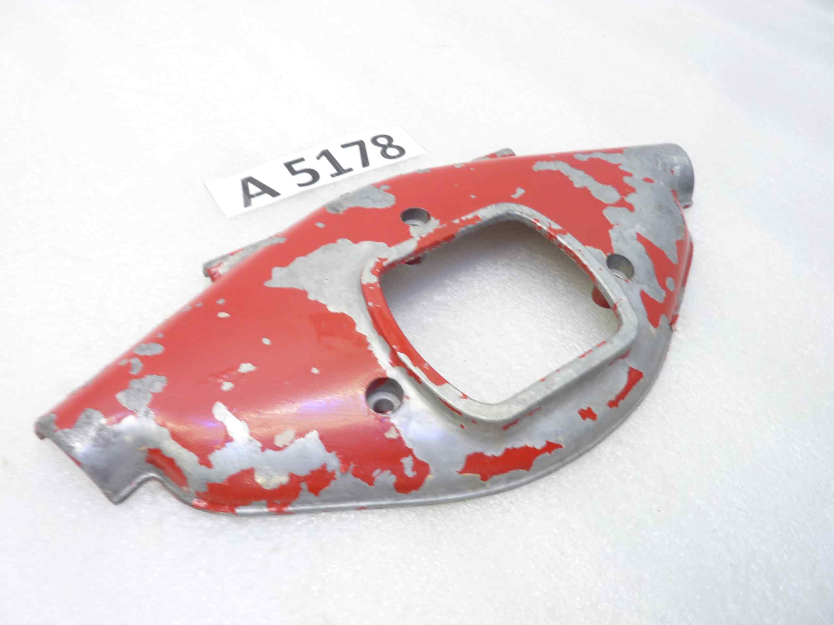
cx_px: 417
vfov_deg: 54.9
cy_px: 312
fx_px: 602
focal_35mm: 25
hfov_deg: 69.4
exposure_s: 1/10
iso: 80
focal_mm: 4.1
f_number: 3.3
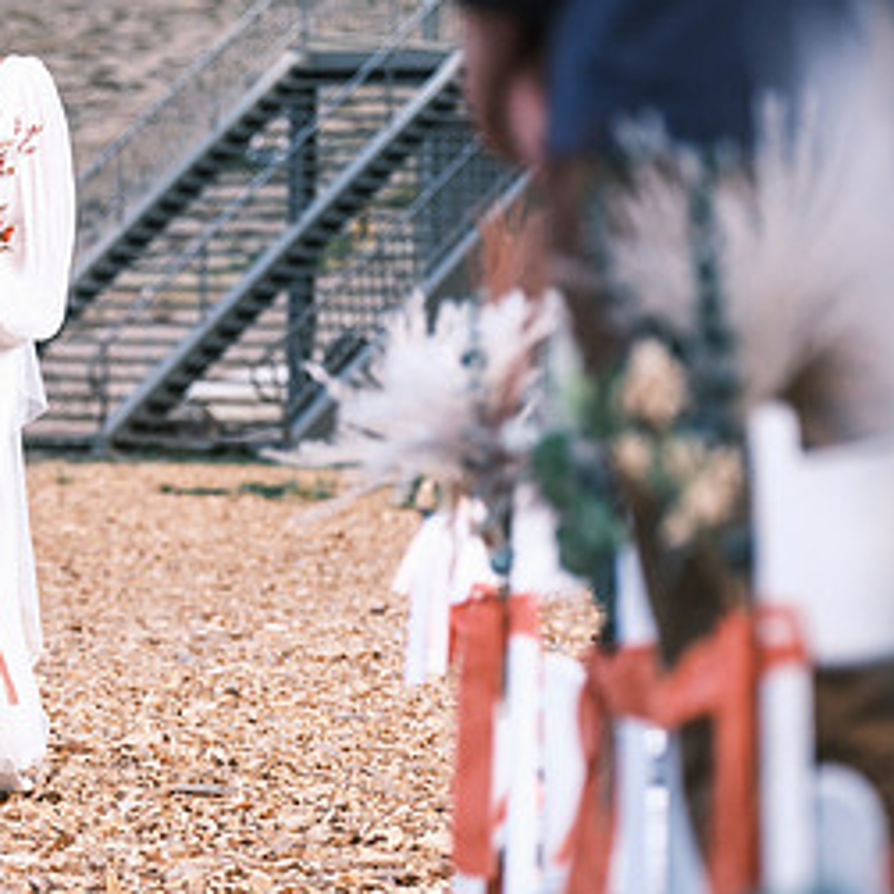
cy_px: 365
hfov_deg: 7.6
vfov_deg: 7.7
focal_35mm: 228
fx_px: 6662
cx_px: -7
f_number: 2.8
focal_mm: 77.3
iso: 400
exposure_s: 1/1400
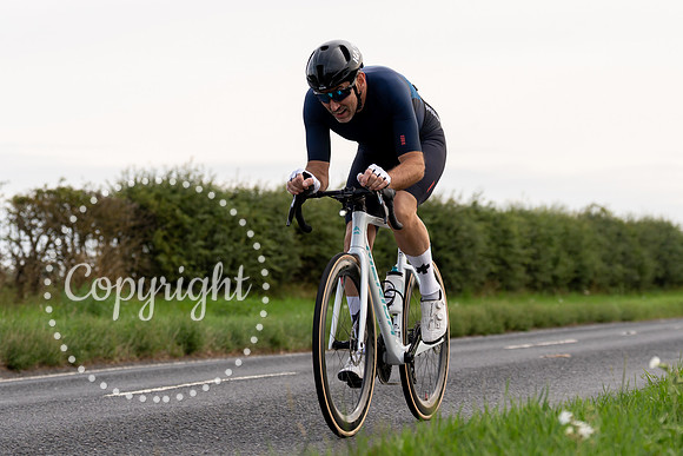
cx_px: 346
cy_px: 162
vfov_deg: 12.0
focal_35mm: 114
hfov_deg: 17.9
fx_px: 2168
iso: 100
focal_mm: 74
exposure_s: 1/800
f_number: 3.5
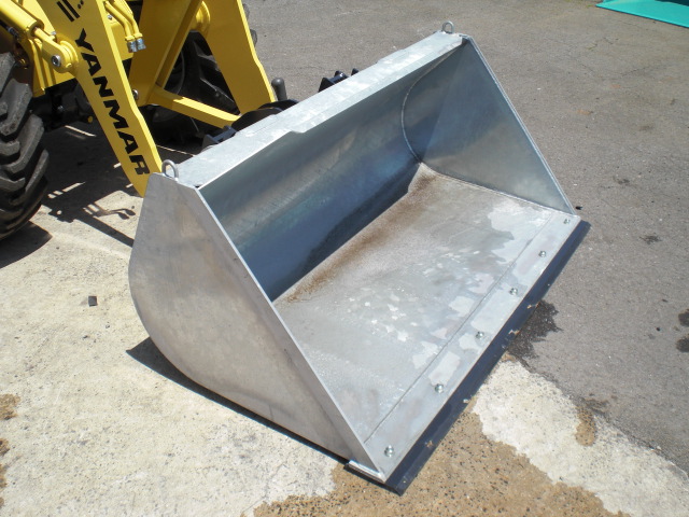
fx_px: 756
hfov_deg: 49.0
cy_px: 258
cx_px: 344
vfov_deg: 37.7
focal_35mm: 38
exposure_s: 1/400
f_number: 5.6
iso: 64
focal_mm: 6.3
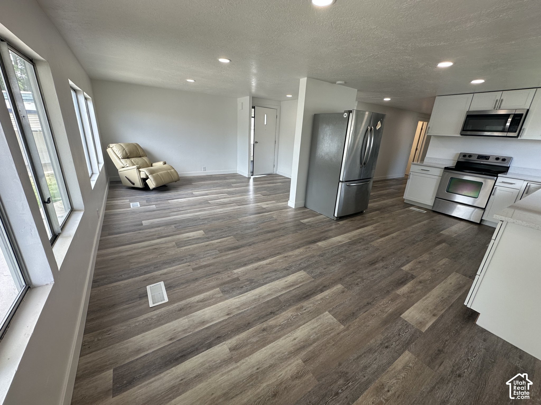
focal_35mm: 14
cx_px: 270
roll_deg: -3.6
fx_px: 219
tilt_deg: -18.2
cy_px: 202
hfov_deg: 102.1
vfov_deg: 85.7
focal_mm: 2.22
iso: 64
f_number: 2.2
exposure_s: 1/120
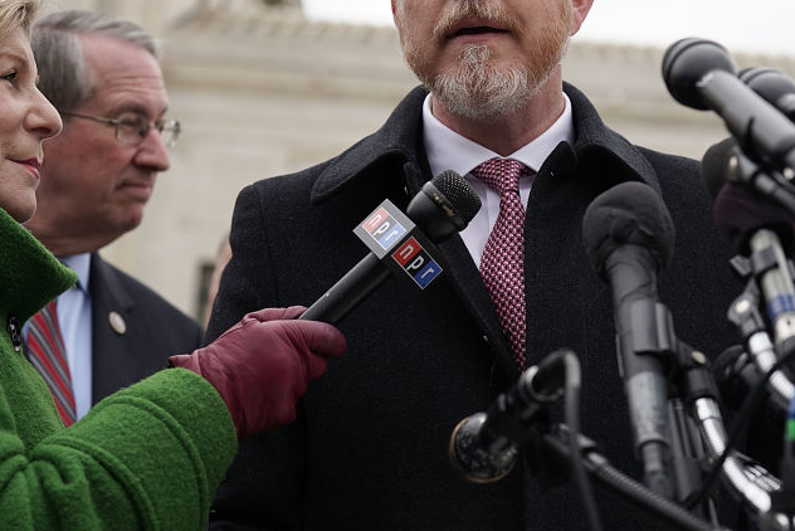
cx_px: 449
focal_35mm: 81
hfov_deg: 25.0
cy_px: 245
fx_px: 1789
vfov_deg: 16.9
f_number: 2.8
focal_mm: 50
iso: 100
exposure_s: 1/800
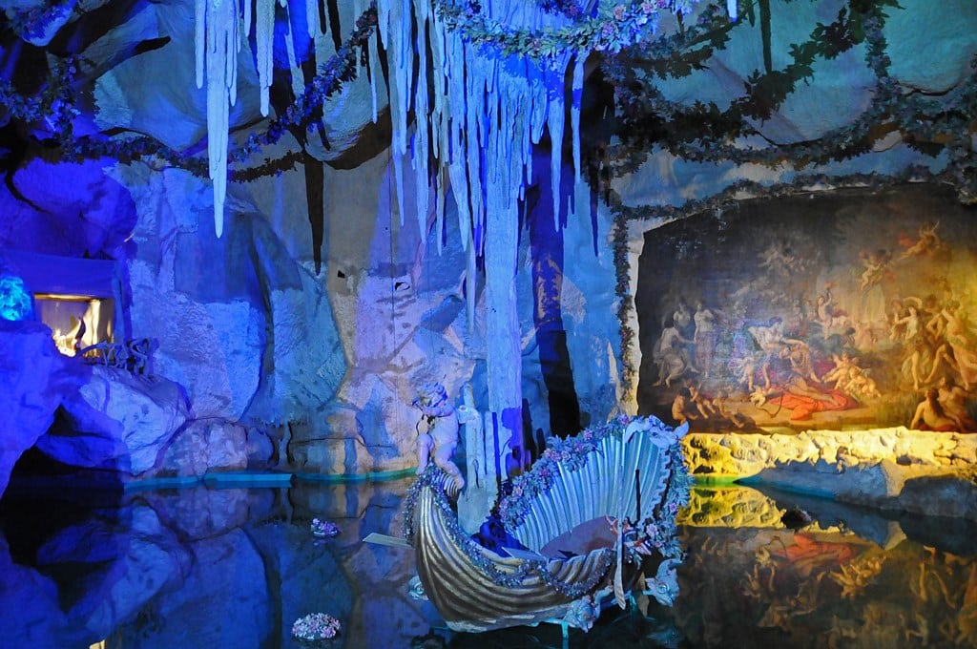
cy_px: 324
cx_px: 488
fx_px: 732
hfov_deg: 67.4
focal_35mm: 27
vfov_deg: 47.8
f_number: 3.5
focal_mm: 18
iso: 3200
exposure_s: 1/1.3
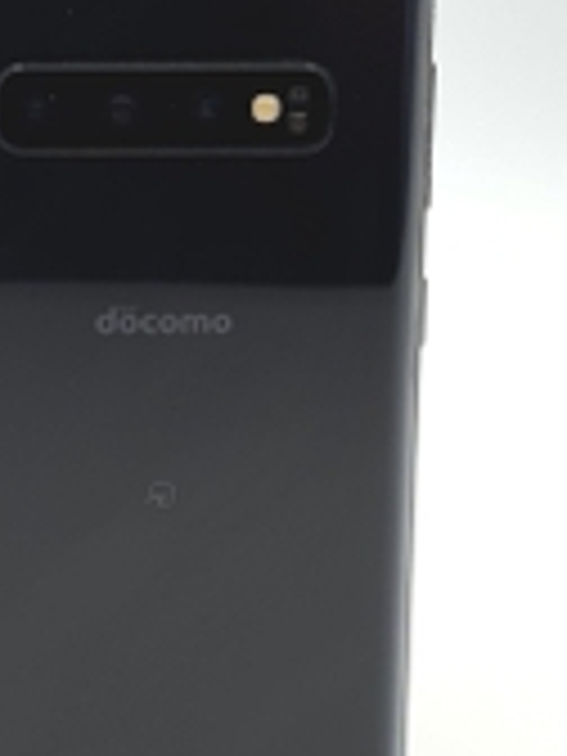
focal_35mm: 137
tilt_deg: -21.8
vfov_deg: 14.4
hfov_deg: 10.8
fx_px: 2992
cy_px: 477
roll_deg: -0.9
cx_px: 162
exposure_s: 1/318
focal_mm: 6.76
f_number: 1.78
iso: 64
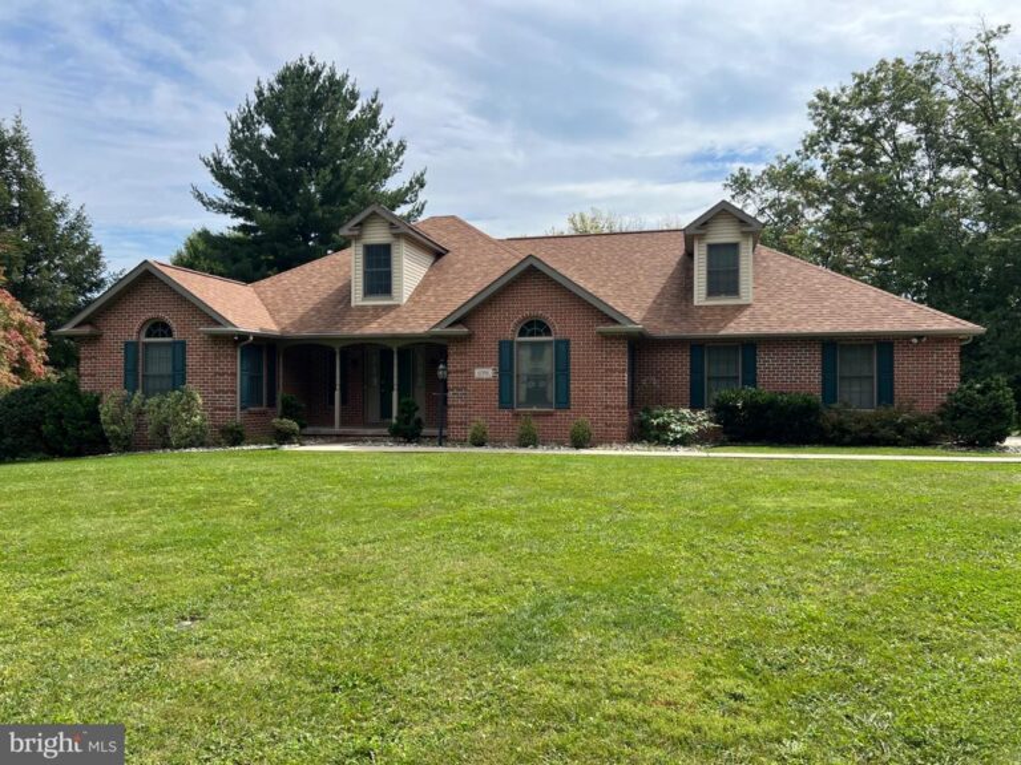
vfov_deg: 53.1
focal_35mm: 26
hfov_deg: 67.3
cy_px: 382
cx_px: 510
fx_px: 767
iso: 50
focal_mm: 5.7
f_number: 1.5
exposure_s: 1/3831
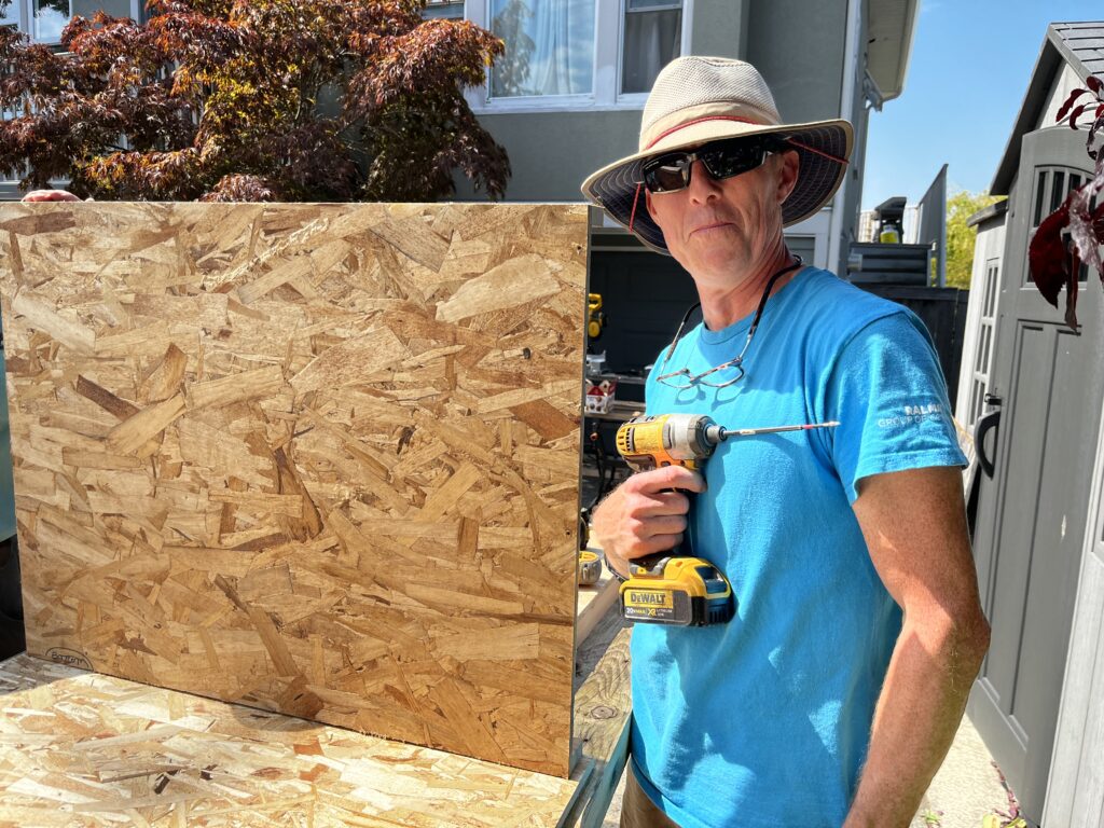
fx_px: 829
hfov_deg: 67.3
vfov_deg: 53.1
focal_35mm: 26
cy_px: 414
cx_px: 552
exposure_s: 1/1404
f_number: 1.6
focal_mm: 5.1
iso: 50
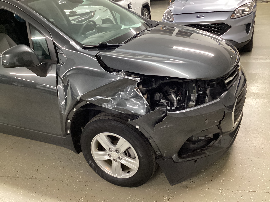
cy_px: 101
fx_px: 242
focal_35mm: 31
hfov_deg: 58.4
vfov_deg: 45.4
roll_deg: +6.8
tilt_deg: -26.2
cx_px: 135
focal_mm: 3.3
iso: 400
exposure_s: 1/30
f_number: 2.4
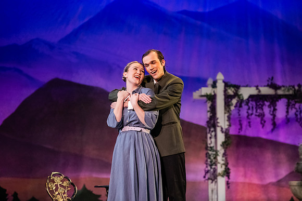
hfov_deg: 14.7
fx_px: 1175
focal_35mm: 140
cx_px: 151
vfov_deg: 9.8
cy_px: 100
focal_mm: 140
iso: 5000
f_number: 3.2
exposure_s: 1/400
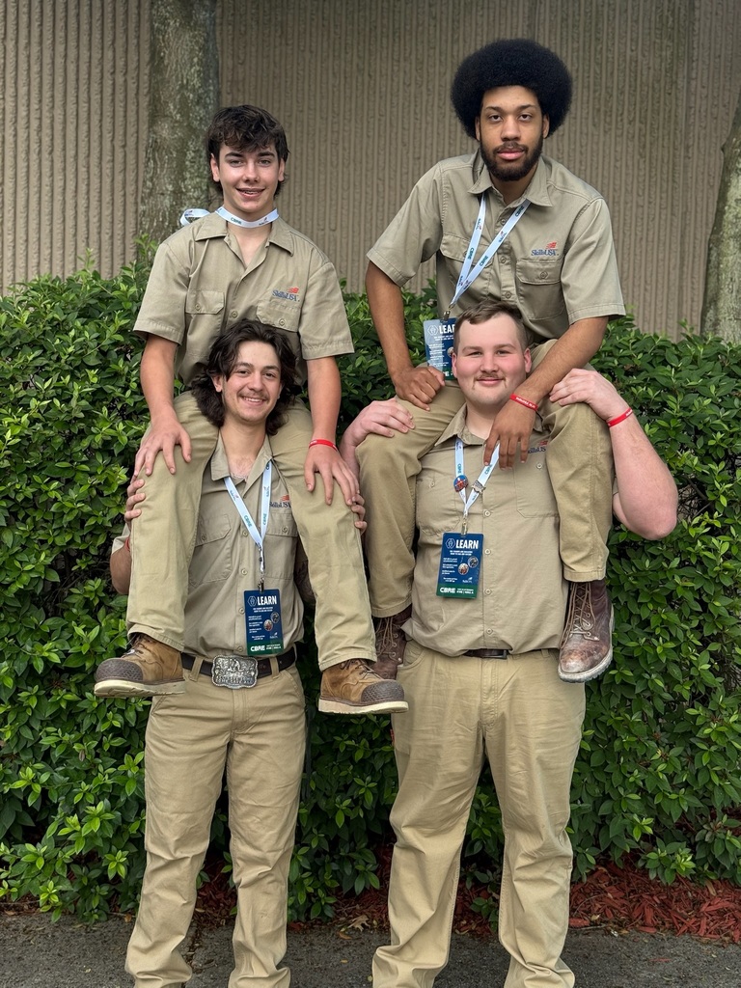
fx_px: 1370
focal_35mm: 48
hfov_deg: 30.3
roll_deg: -1.7
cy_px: 494
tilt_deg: -1.2
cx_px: 370
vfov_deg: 39.7
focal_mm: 6.76
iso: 64
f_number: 1.78
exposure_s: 1/337
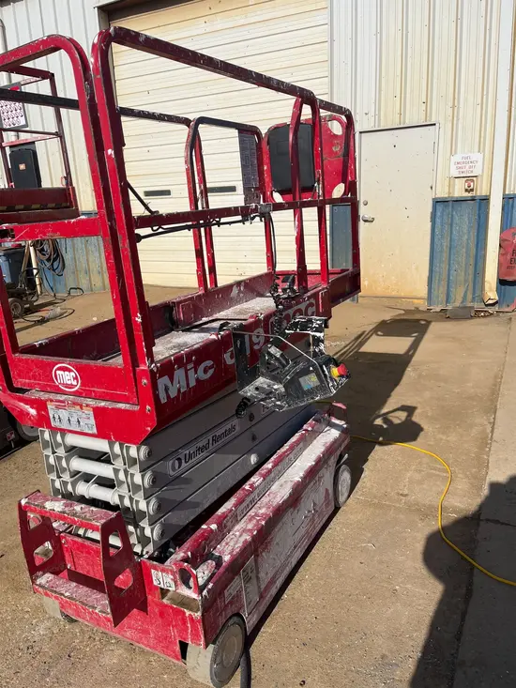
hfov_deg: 53.1
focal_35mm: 26
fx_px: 517
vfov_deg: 67.3
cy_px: 344
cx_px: 258
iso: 50
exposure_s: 1/7353
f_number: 1.6
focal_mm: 5.1
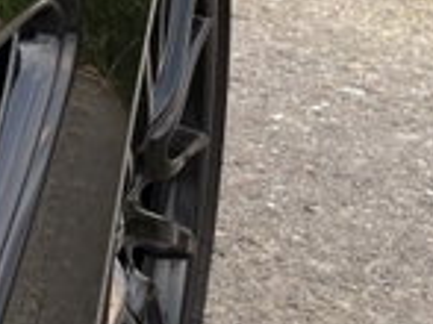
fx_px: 2262
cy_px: -383
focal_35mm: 181
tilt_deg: -10.2
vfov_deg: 7.7
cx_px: -563
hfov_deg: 9.8
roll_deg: +0.8
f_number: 1.6
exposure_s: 1/279
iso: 50
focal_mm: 5.96
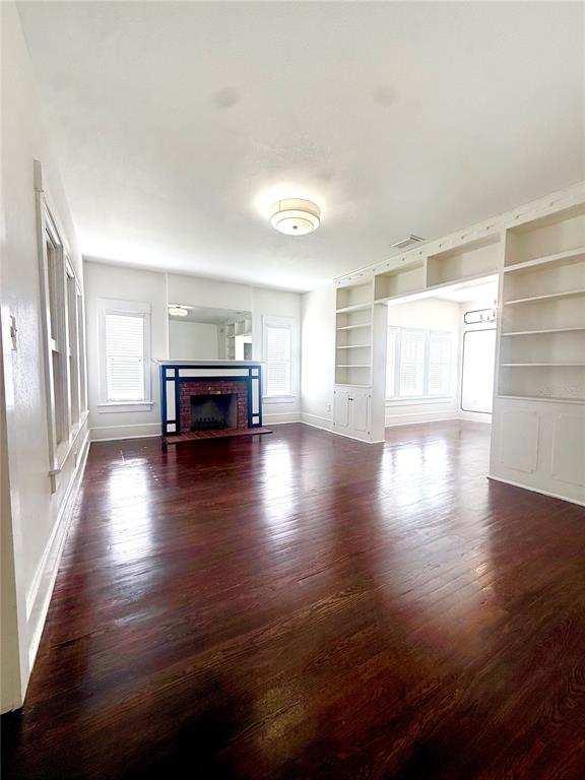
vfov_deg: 102.1
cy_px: 390
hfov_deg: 85.7
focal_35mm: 14
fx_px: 315
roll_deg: -0.4
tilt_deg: -3.6
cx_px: 292
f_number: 2.2
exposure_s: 1/168
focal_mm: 2.22
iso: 64
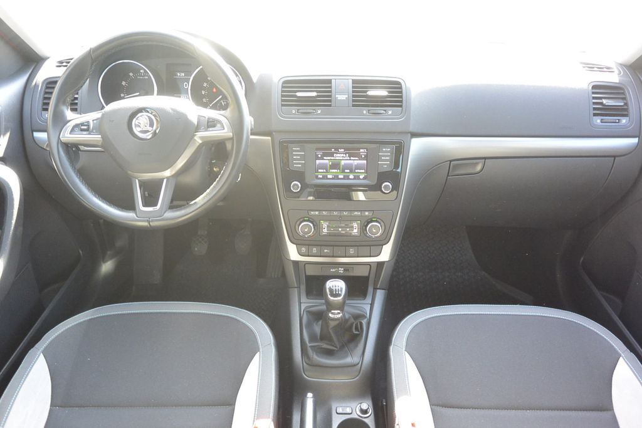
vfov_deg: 47.9
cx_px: 321
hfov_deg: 67.4
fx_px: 482
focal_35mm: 27
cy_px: 214
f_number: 3.5
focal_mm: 10
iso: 500
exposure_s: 1/60
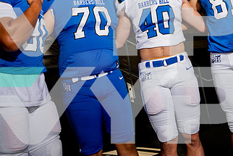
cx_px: 156
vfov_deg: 28.8
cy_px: 18
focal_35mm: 45
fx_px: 291
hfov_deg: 43.0
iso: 100
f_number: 7.1
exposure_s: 1/250
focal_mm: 25
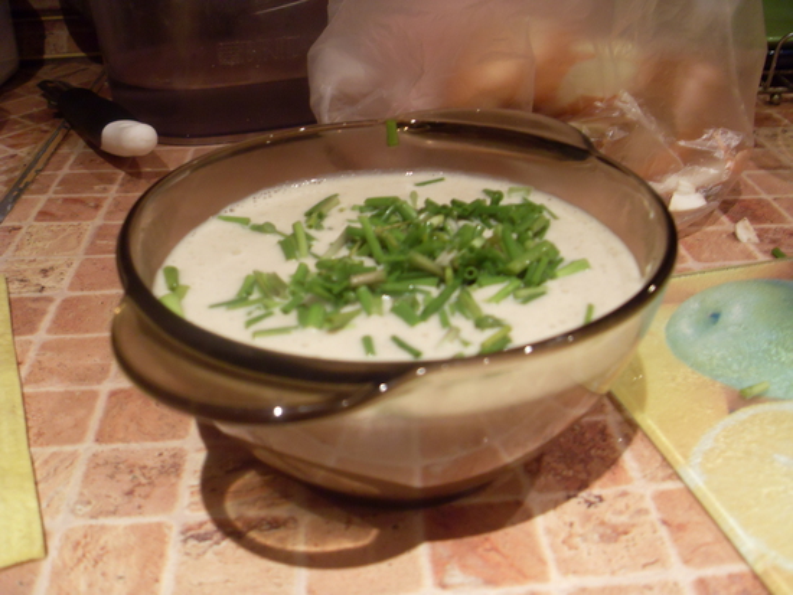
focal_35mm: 37
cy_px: 298
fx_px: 848
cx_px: 396
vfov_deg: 38.7
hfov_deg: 50.1
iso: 200
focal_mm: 6.3
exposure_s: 1/10
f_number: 2.8
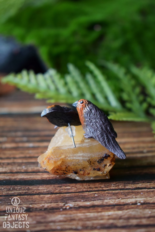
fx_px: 407
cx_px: 78
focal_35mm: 63
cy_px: 116
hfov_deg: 21.6
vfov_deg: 31.9
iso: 1100
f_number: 5
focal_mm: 42
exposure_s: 1/60
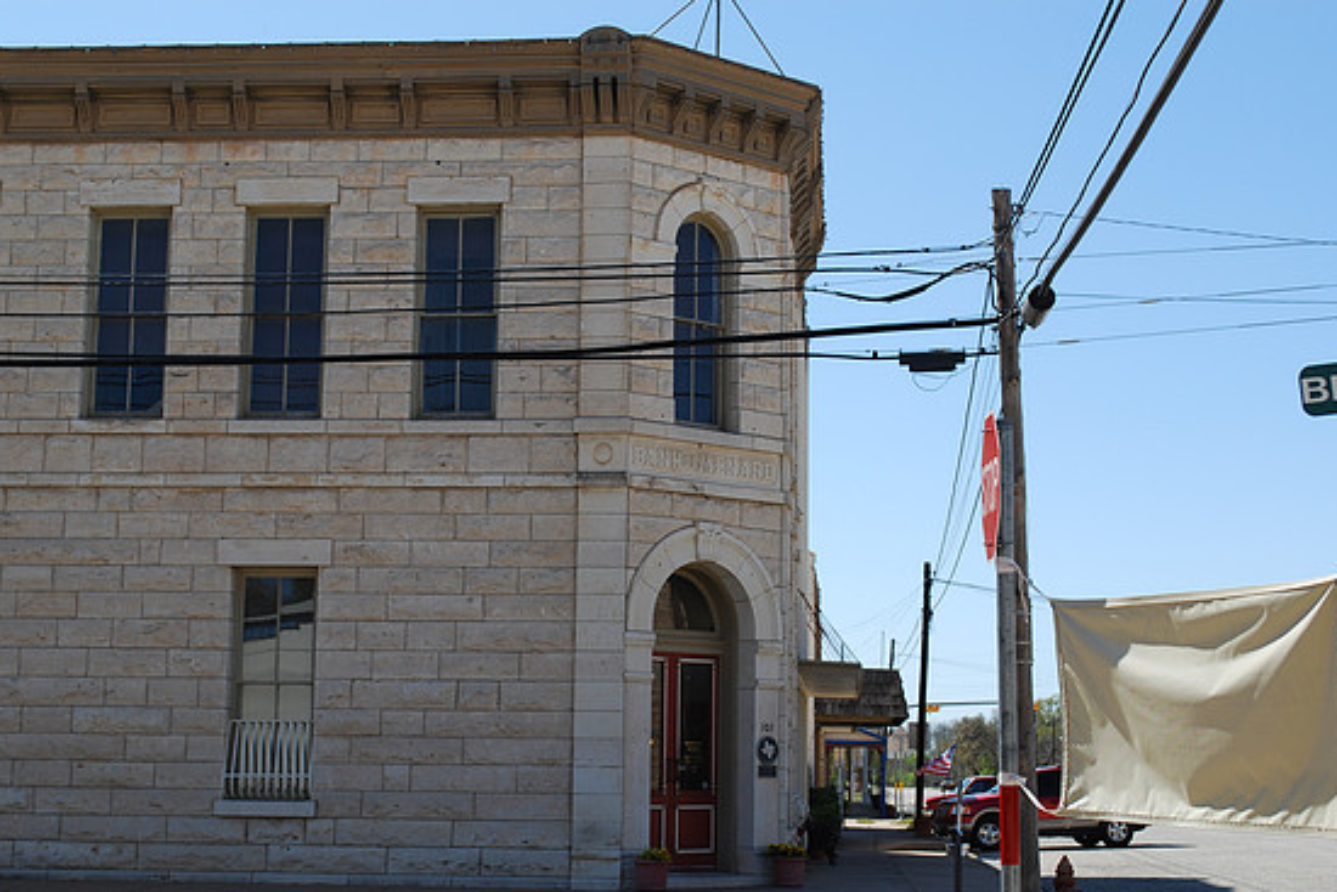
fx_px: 2117
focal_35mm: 57
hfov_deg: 35.0
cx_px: 676
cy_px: 467
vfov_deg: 23.8
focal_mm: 36
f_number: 8
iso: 100
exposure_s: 1/250
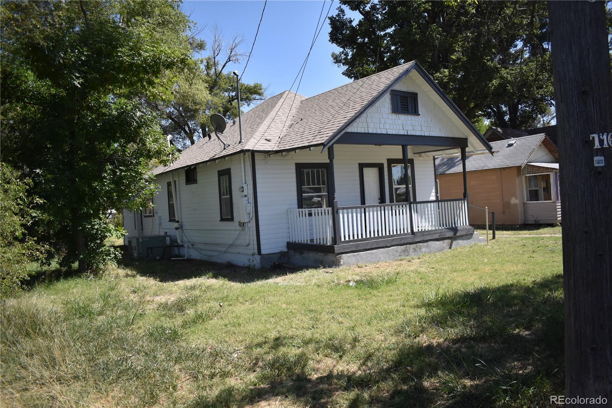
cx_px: 306
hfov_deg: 67.4
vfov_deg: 47.9
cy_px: 204
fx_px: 459
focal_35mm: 27
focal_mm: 18
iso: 360
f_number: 3.5
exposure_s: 1/3200
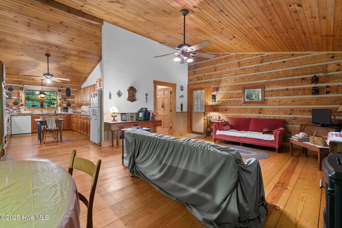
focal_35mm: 16
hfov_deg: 96.7
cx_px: 171
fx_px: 152
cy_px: 114
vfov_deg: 73.7
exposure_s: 10
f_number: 8
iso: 500
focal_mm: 16
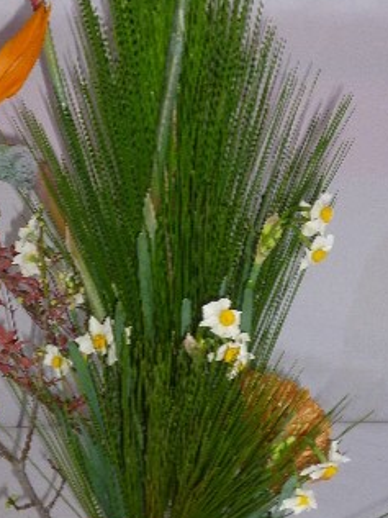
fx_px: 1480
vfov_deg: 19.8
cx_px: 152
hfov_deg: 14.9
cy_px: 193
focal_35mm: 99
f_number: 3.4
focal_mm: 8.4
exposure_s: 1/60
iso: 160
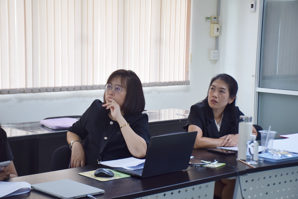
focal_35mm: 72
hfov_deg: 28.1
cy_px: 100
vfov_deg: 18.9
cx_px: 149
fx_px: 596
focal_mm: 48
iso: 400
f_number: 4.5
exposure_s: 1/80
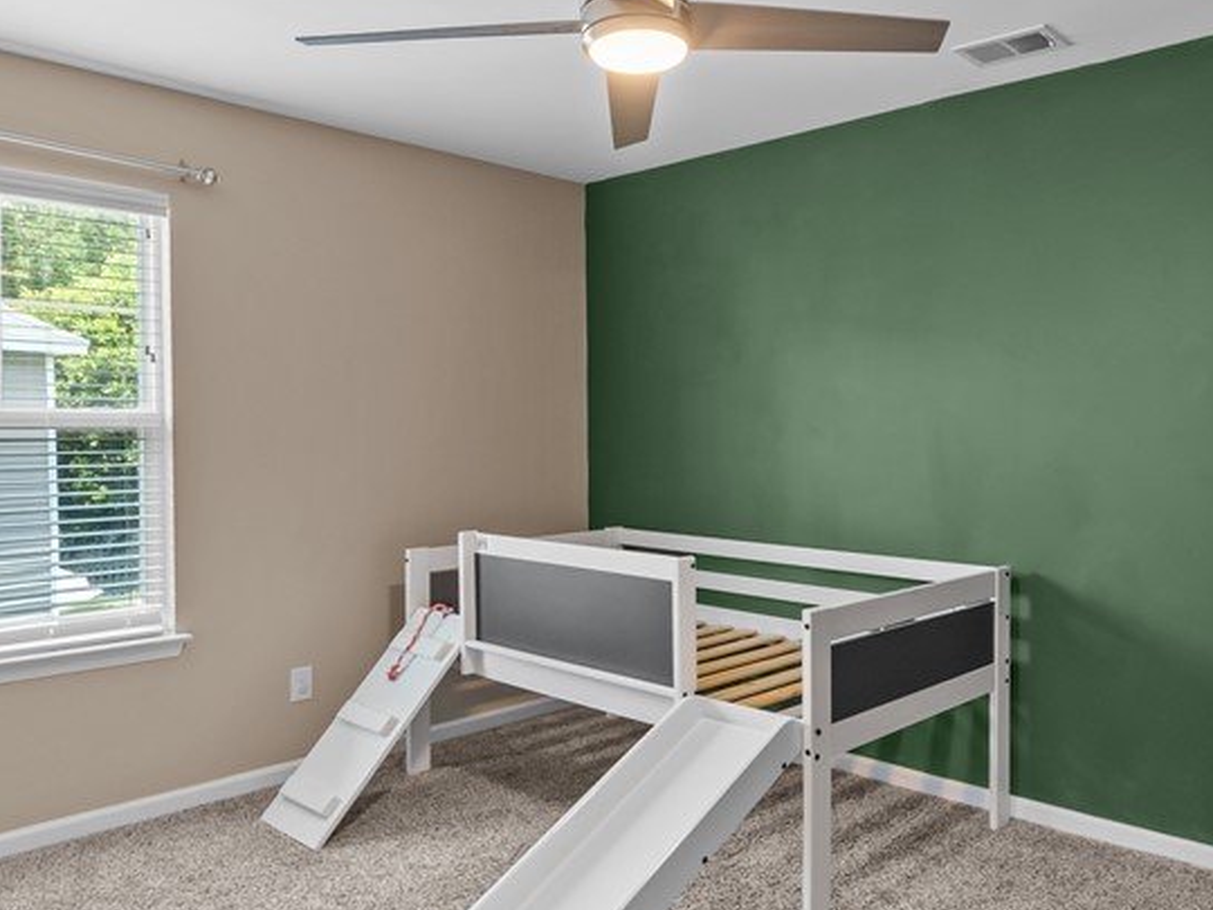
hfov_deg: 60.5
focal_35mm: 29
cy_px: 566
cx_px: 786
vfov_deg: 47.8
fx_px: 1016
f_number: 6.3
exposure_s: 1/30
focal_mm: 15
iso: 4000
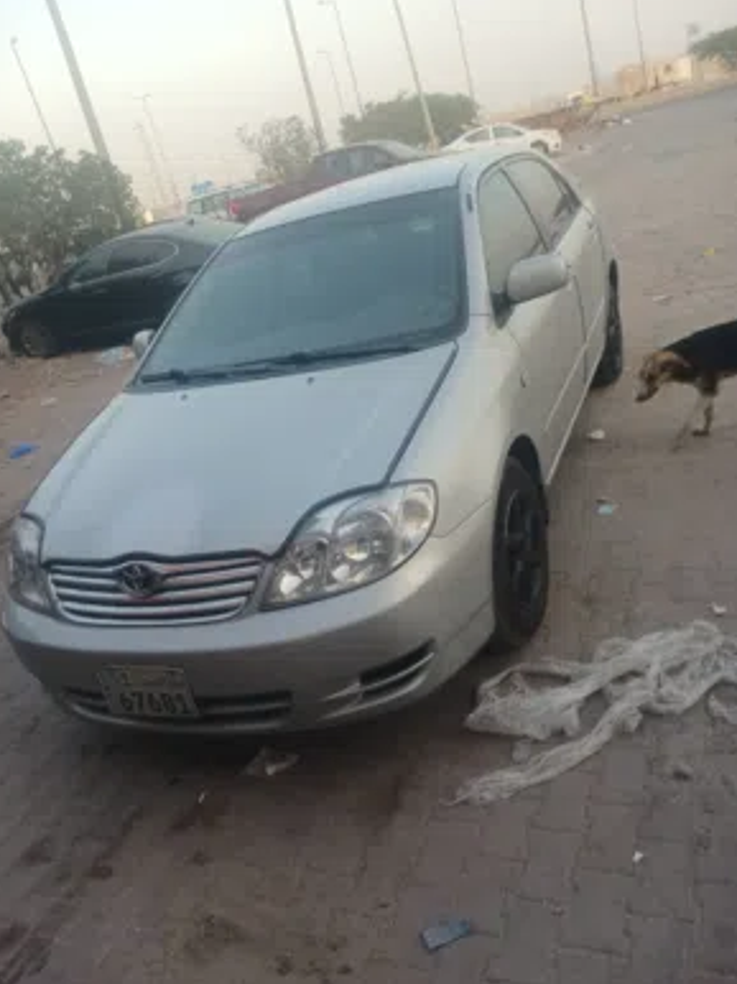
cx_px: 362
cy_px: 500
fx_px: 796
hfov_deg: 49.7
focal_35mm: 28
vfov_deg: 63.5
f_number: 1.8
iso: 25
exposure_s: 1/50
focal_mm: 4
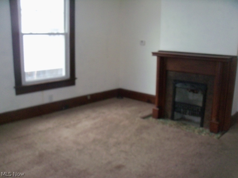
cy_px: 89
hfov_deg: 52.6
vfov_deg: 40.7
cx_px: 119
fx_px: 241
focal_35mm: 35
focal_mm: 6.3
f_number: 3
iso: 200
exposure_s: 1/30
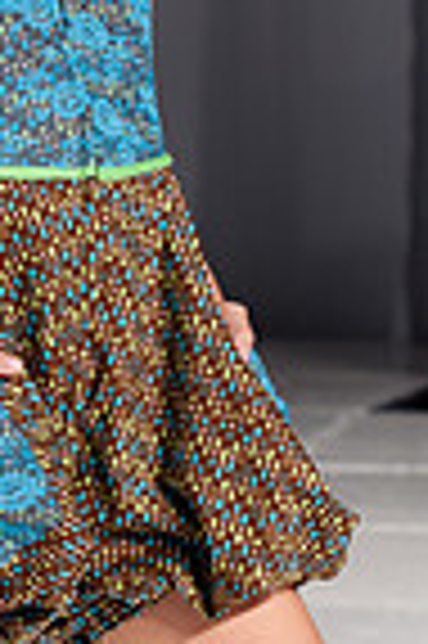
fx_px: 3950
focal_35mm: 221
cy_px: 437
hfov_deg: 6.2
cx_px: 45
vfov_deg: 9.3
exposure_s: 1/125
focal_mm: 70
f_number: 5
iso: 200
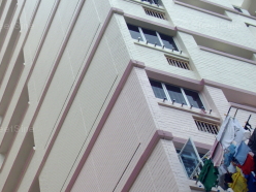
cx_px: 52
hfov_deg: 23.5
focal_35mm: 82
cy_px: 130
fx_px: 606
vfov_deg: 17.9
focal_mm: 6.2
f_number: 5.6
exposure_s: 1/200
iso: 80
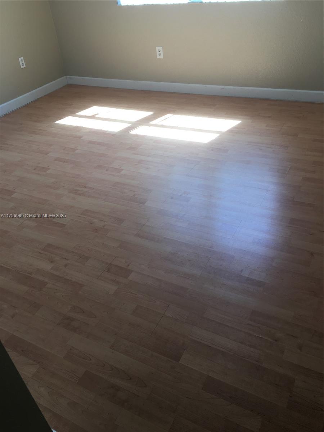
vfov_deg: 61.7
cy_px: 216
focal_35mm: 29
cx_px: 162
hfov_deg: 48.2
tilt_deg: -34.3
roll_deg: +6.1
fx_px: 362
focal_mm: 4.15
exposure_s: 1/40
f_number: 2.2
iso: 25
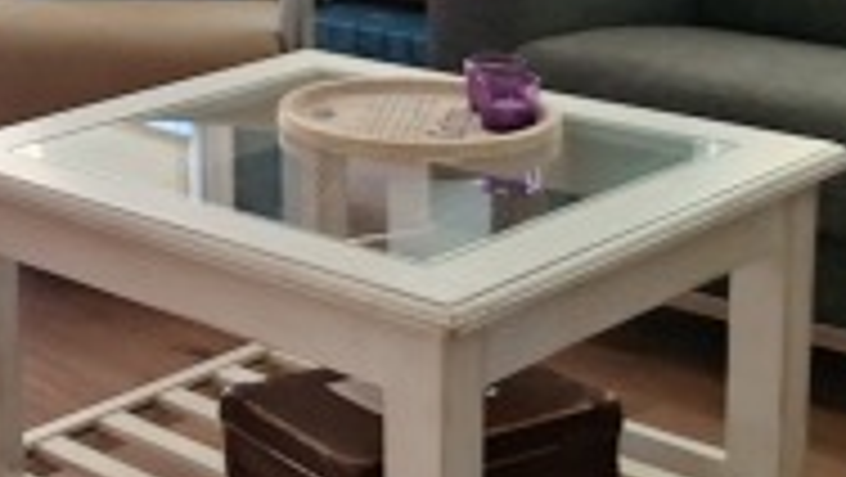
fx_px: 1796
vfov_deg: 14.7
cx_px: -184
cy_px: -86
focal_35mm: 80
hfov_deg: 24.0
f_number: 1.8
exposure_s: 1/102
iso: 40
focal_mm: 5.54
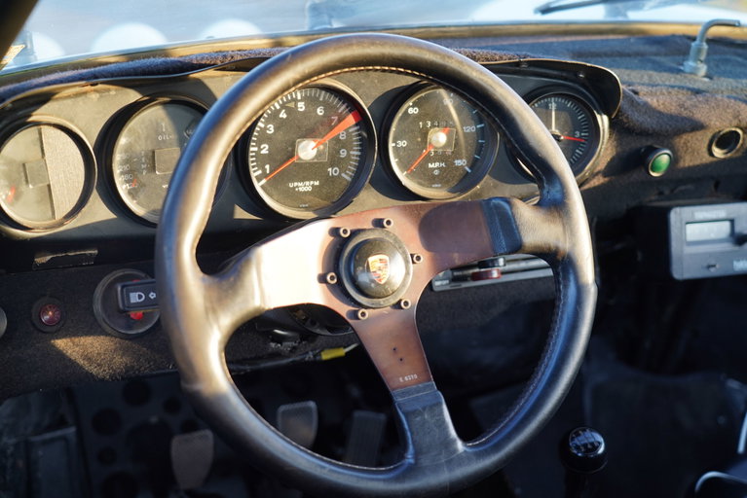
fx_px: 1204
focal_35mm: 58
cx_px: 374
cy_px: 249
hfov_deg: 34.5
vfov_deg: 23.4
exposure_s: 1/60
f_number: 4
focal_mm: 58
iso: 200
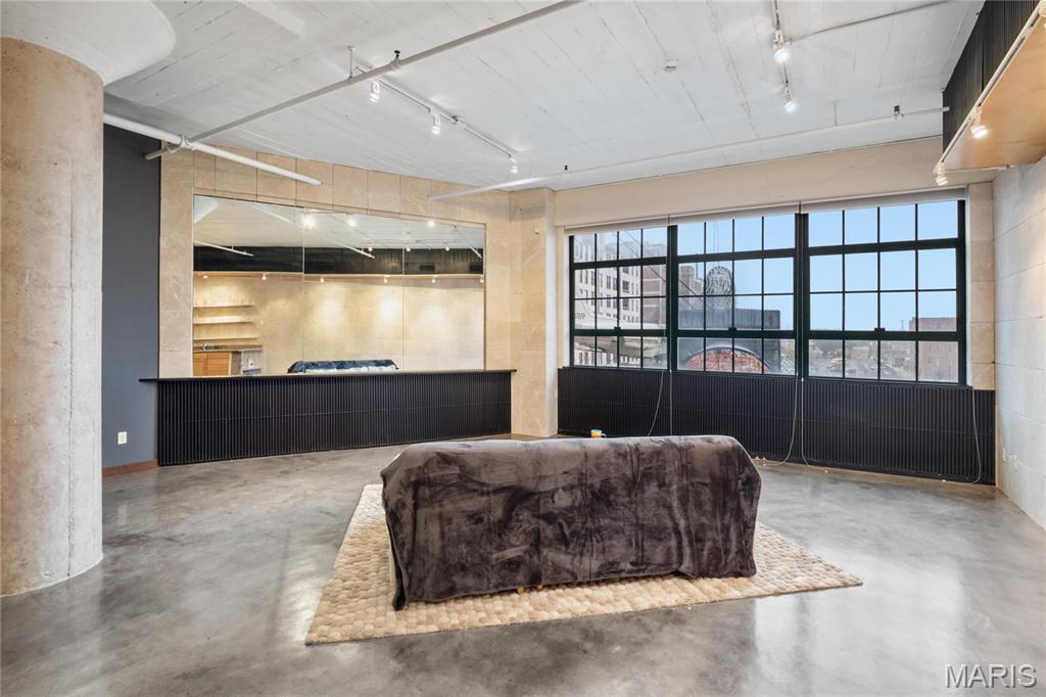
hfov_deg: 90.0
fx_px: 523
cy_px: 348
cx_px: 523
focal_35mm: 18
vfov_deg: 67.3
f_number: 8
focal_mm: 9
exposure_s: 1/40
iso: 400
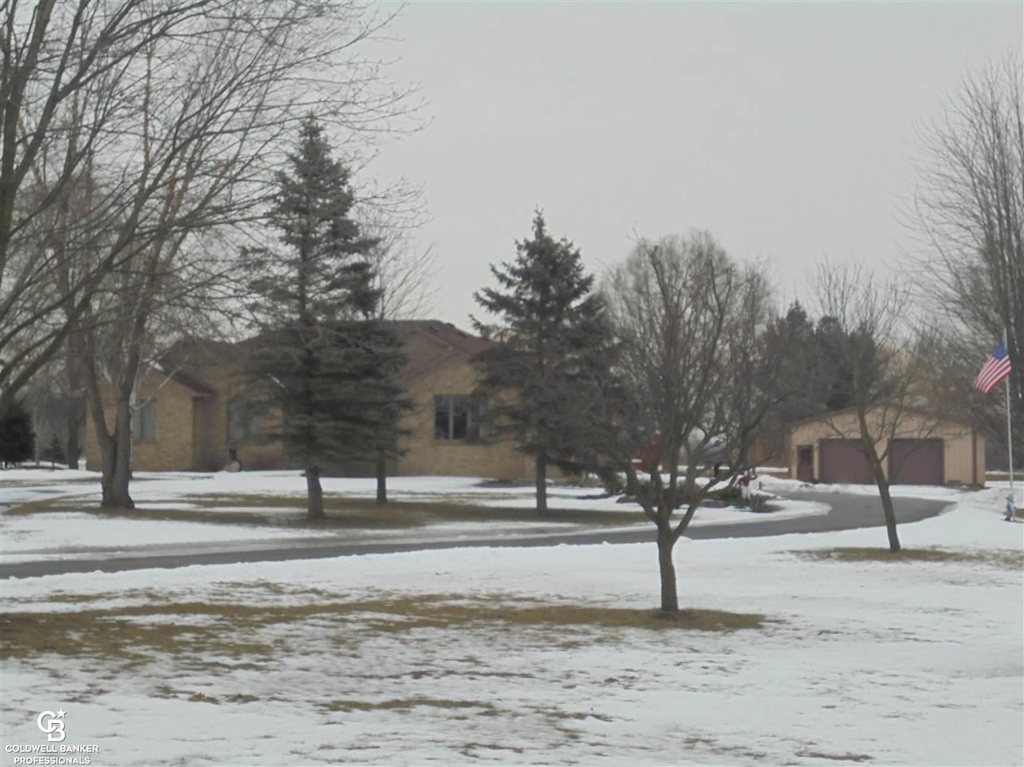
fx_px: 1893
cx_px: 512
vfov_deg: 22.9
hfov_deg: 30.3
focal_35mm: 64
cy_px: 384
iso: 100
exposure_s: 1/60
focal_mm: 11.5
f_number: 5.6
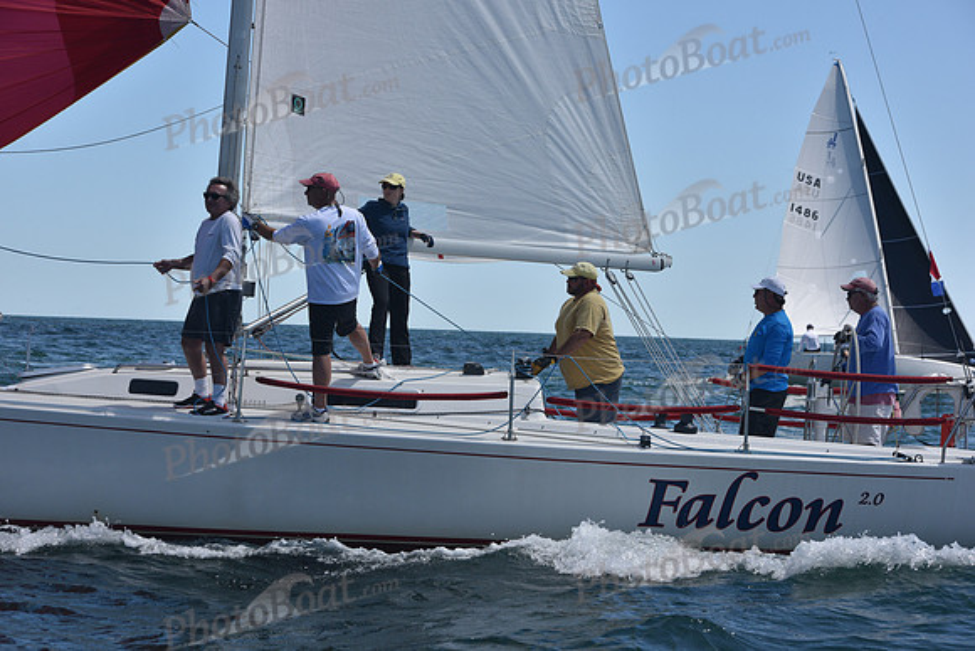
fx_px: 2492
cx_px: 488
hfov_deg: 22.1
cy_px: 326
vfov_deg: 14.9
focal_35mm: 92
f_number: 8
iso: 320
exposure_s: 1/800
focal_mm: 92
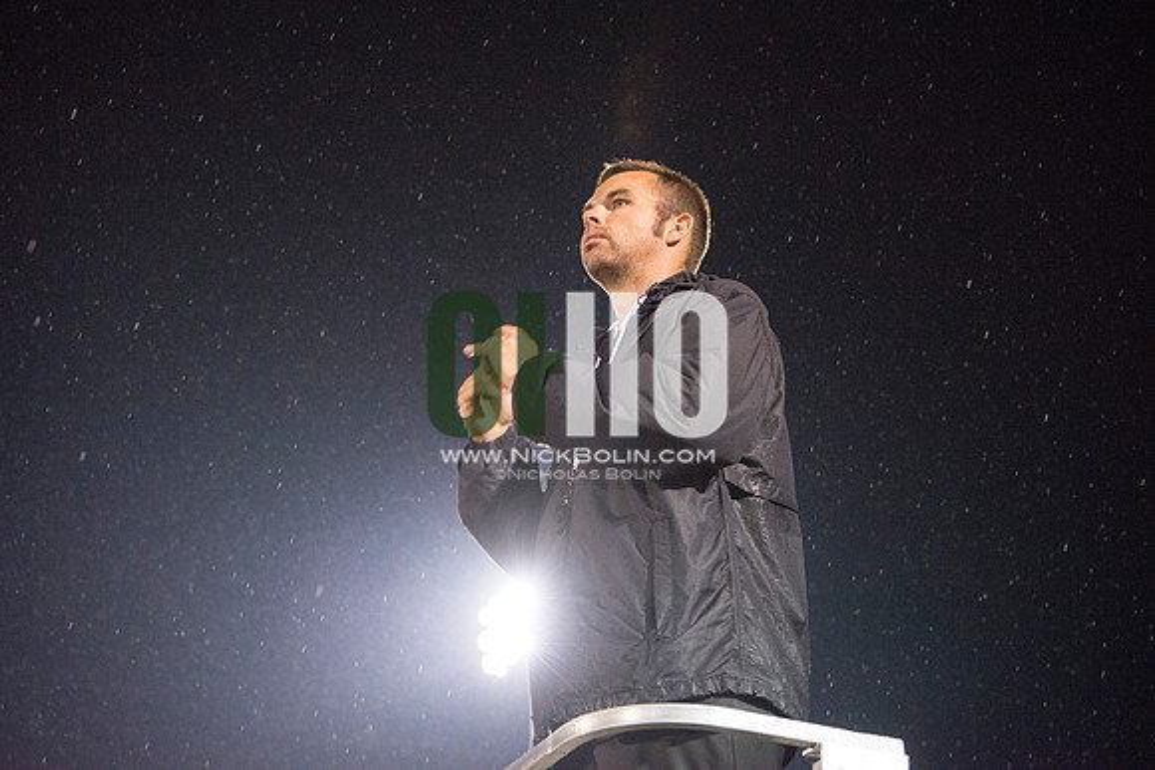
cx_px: 578
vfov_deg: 21.9
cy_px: 385
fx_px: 1990
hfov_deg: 32.4
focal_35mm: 62
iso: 5000
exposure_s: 1/320
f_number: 5.6
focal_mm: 62
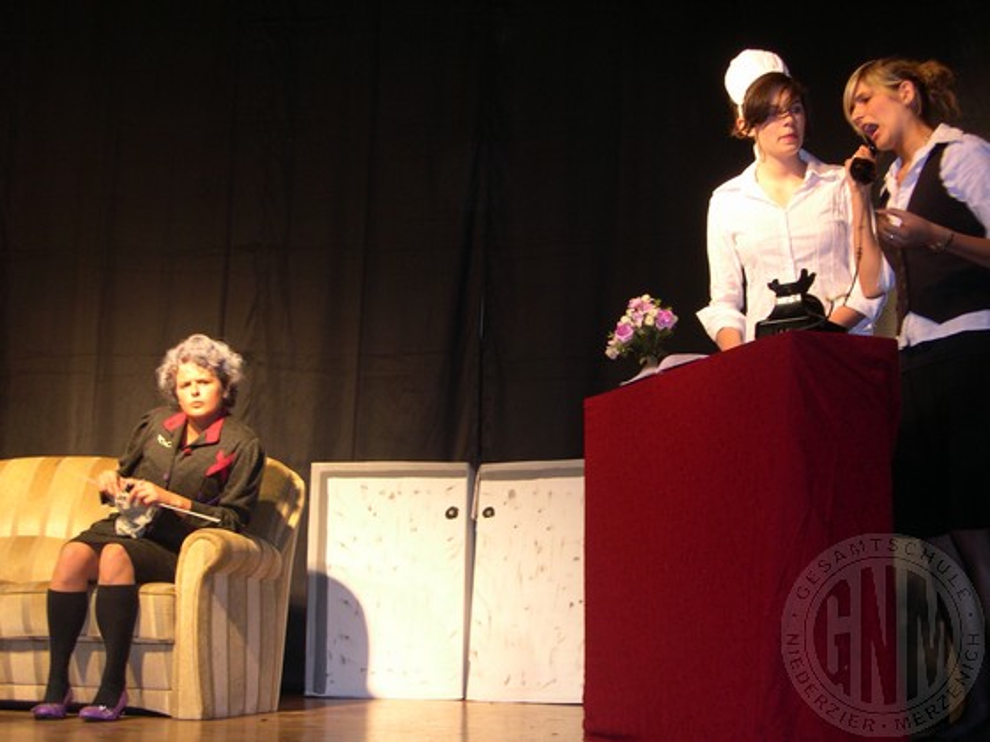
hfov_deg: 36.8
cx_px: 495
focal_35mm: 52
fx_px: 1487
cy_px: 371
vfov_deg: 28.0
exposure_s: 1/30
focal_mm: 11.1
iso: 134
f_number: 3.2
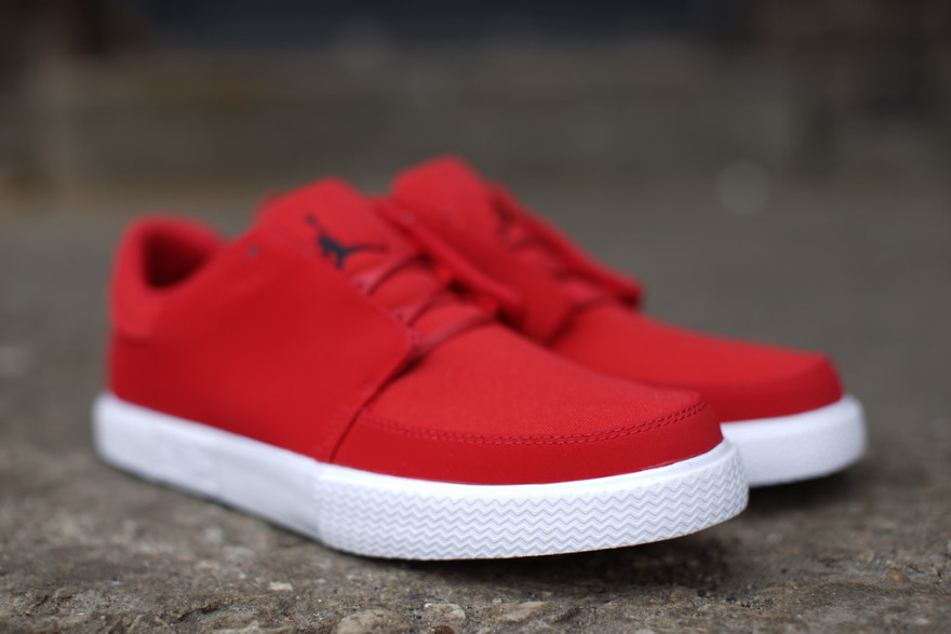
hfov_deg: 39.6
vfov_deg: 27.0
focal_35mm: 50
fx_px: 1321
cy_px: 317
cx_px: 476
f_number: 2.5
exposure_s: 1/500
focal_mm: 50
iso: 50
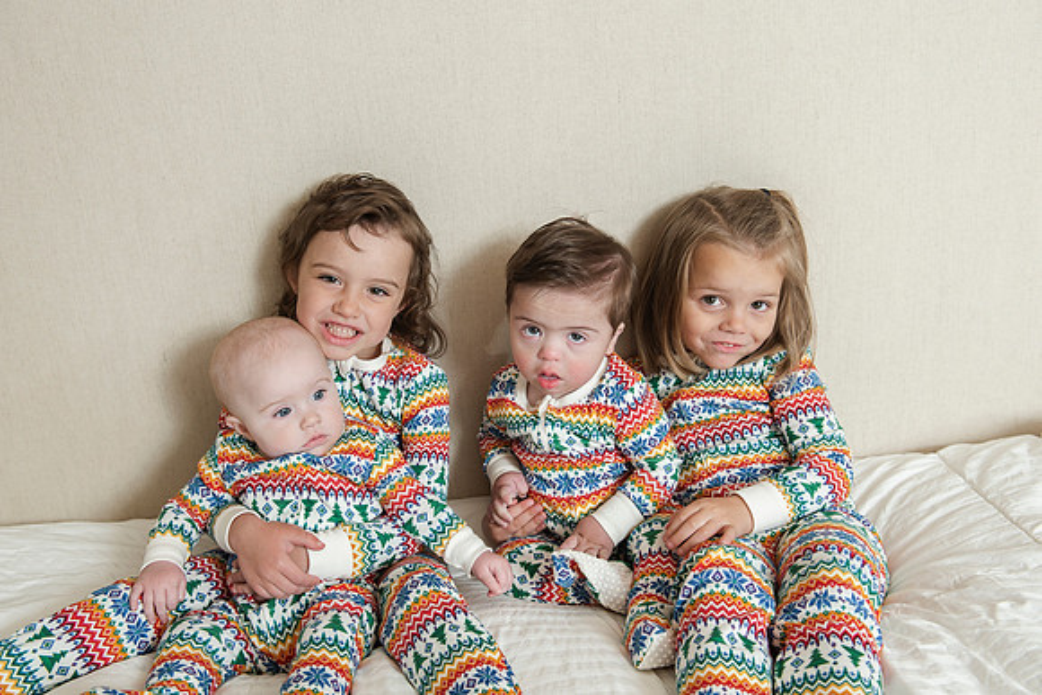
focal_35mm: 36
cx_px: 529
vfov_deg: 36.6
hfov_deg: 52.8
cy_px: 324
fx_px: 1050
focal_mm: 34
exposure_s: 1/160
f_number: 5
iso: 400
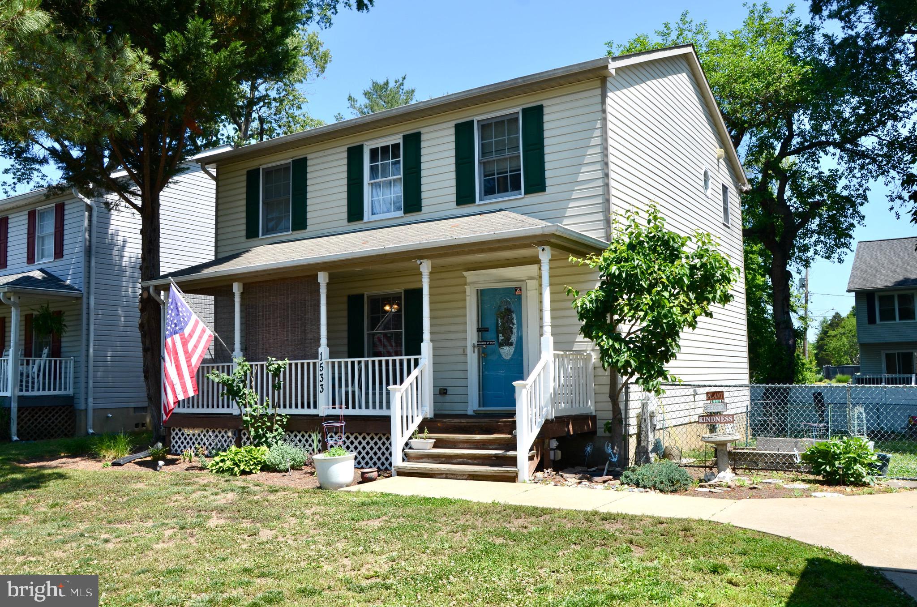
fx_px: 763
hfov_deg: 62.0
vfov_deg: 43.4
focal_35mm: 30
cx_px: 458
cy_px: 304
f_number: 8
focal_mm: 20
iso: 125
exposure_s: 1/250
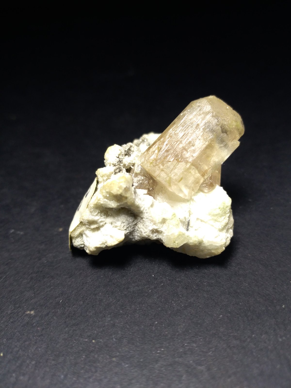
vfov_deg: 67.3
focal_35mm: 26
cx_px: 146
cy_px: 194
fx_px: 291
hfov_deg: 53.1
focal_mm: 3.54
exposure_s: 1/40
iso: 126
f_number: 2
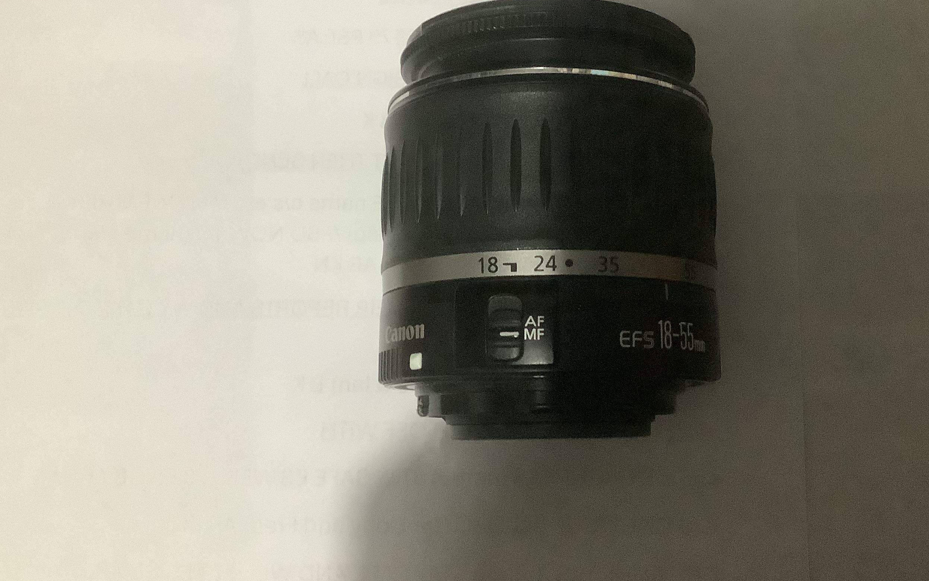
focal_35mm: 43
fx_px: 1089
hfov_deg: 45.8
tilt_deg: -80.2
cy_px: 201
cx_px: 584
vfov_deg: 29.7
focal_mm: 3.3
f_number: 2.4
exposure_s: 1/30
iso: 500
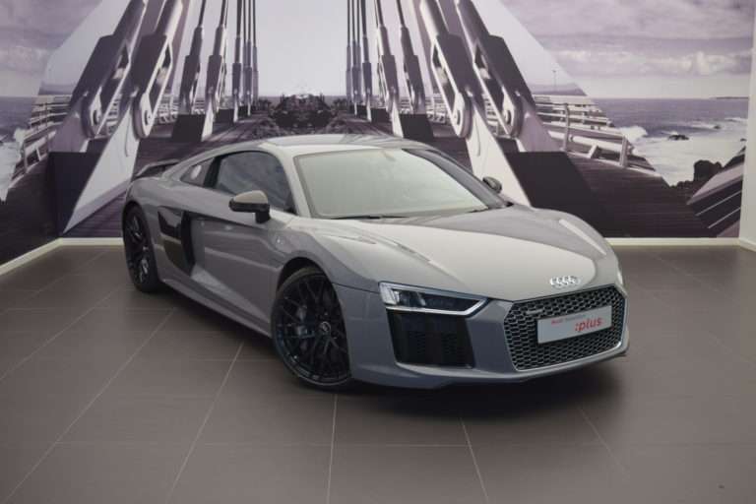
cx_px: 378
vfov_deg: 33.0
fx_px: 850
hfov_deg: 47.9
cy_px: 252
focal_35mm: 40
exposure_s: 1/60
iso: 200
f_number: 4
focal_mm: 27
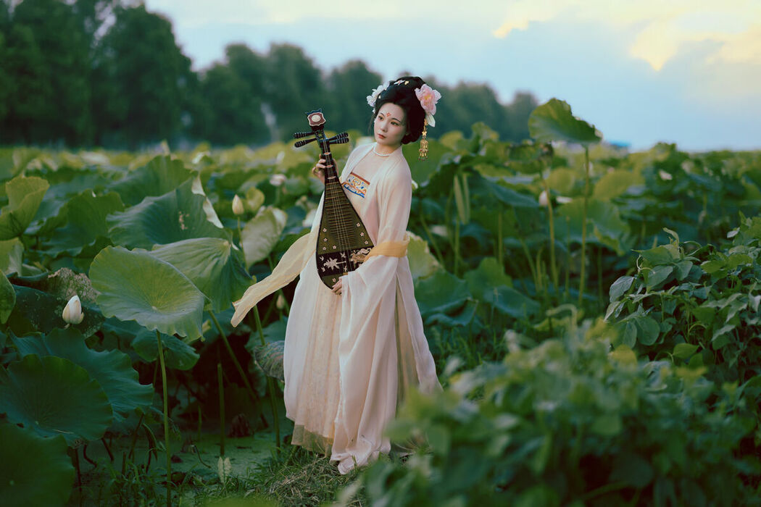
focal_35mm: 85
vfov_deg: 16.1
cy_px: 254
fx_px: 1797
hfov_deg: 23.9
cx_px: 380
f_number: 1.6
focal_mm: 85
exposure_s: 1/500
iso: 200
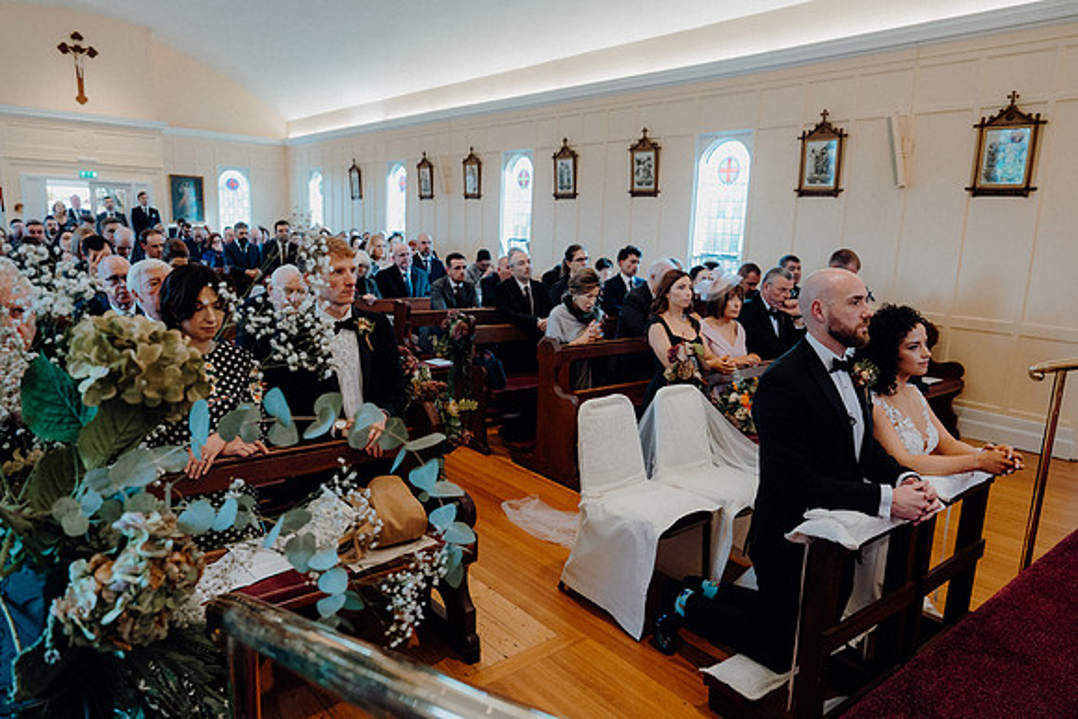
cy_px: 360
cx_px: 539
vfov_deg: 53.2
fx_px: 719
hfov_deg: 73.7
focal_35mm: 24
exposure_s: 1/160
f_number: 3.5
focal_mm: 24
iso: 1600
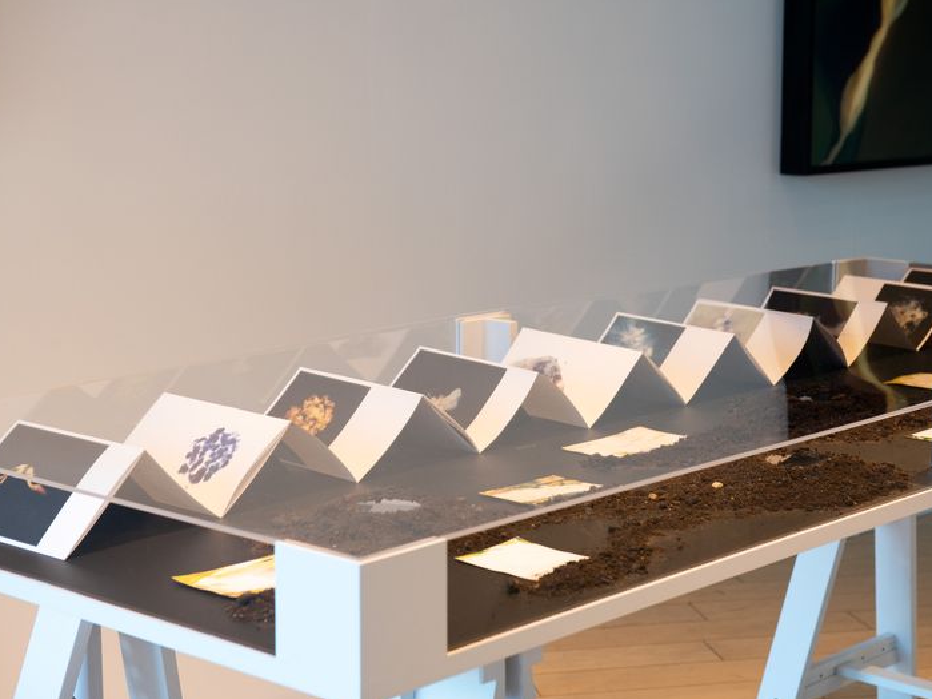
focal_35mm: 77
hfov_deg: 25.3
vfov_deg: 19.1
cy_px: 347
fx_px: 2073
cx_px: 520
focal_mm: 70
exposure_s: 1/30
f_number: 8
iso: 400
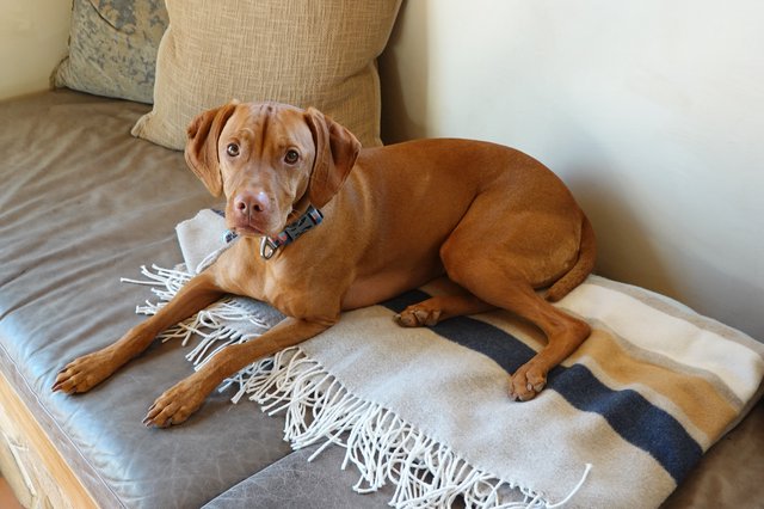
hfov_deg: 48.5
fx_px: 848
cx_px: 382
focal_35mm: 40
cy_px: 254
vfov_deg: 33.4
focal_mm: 14.99
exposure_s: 1/40
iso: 500
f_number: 4
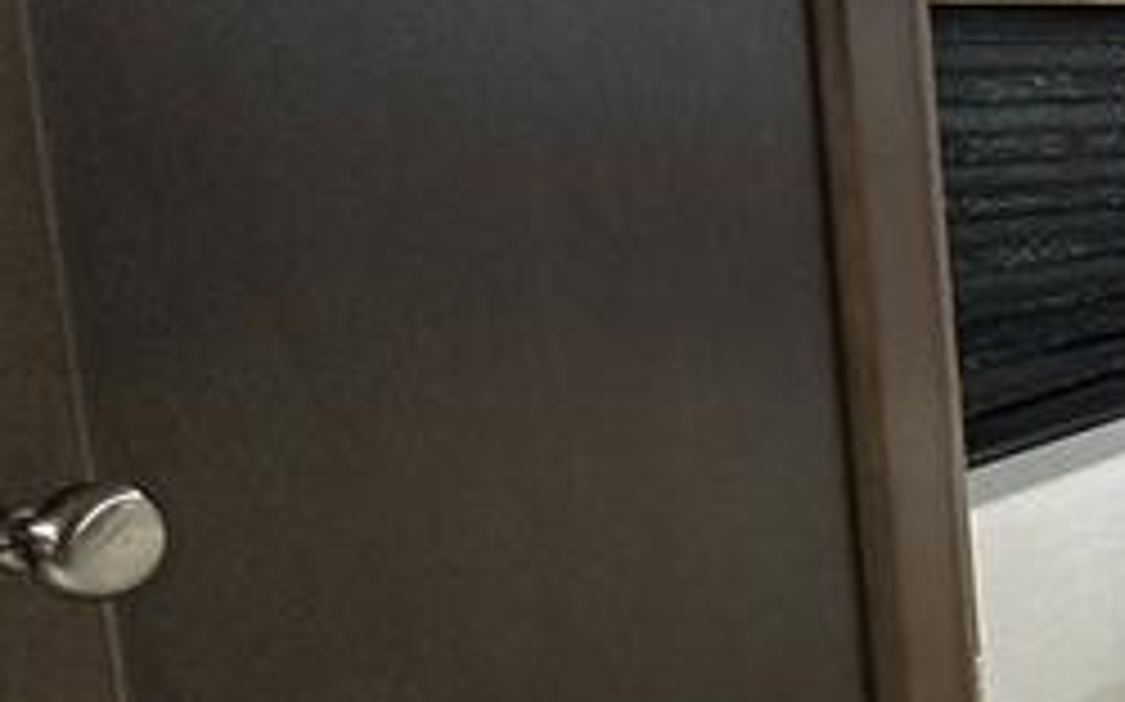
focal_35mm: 76
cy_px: 405
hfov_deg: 17.1
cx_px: 2403
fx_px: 2329
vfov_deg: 17.1
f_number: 2.2
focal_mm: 2.22
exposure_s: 1/99
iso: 200
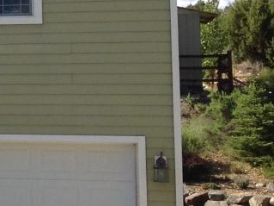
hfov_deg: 10.1
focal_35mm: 169
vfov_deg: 8.7
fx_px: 1337
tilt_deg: +6.0
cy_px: 13
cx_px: -405
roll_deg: -0.9
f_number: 2.4
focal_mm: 4.12
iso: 50
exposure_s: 1/1043
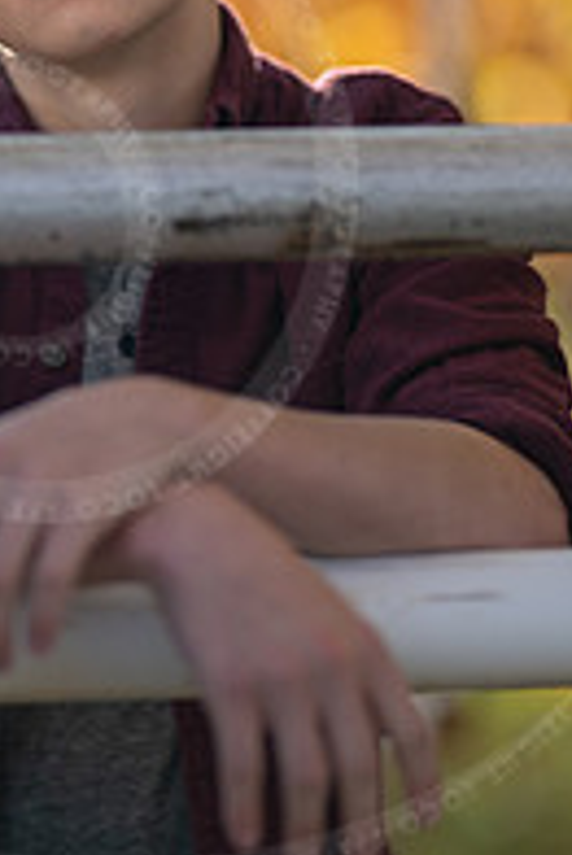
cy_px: 336
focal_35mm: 195
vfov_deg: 10.5
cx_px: 57
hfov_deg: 7.0
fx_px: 4639
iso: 125
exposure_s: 1/2500
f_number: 1.2
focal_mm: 85
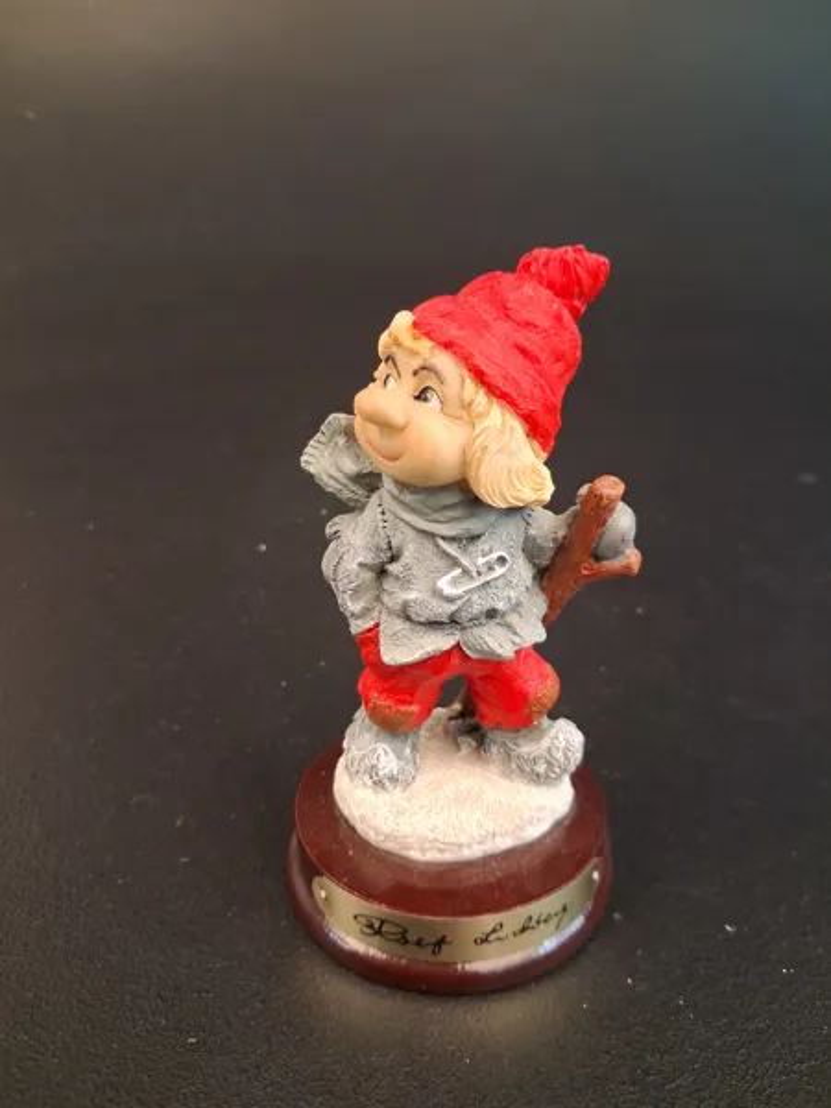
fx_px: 864
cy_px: 554
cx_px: 416
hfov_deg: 51.4
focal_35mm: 27
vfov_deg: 65.3
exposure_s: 1/50
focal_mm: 4
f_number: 1.8
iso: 500
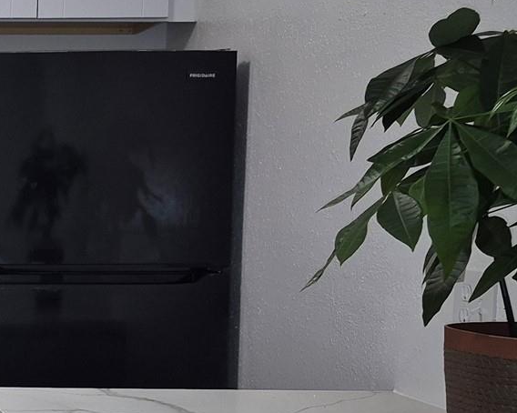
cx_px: -225
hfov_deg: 20.6
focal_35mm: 81
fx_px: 1239
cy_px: 315
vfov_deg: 18.8
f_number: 1.8
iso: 100
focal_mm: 5.4
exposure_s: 1/24
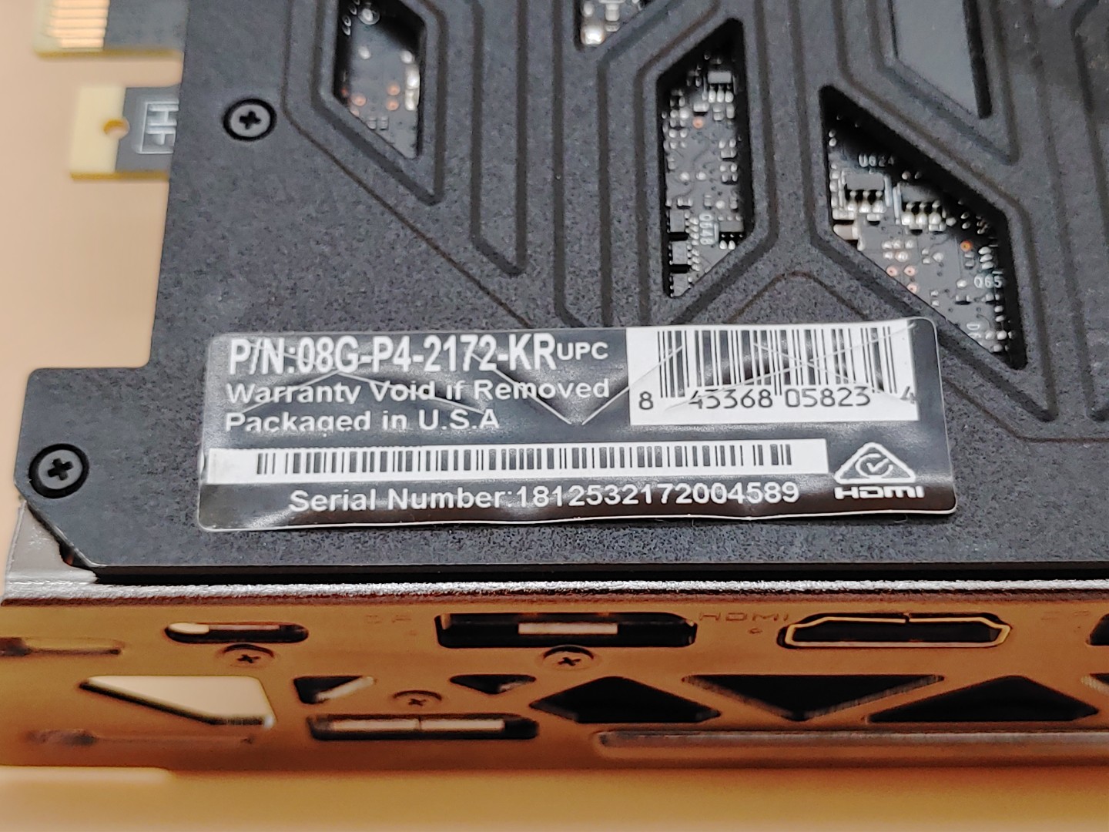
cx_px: 554
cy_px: 416
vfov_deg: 27.0
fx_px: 1730
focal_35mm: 54
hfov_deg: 35.5
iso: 50
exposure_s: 1/120
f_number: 1.8
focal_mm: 4.36
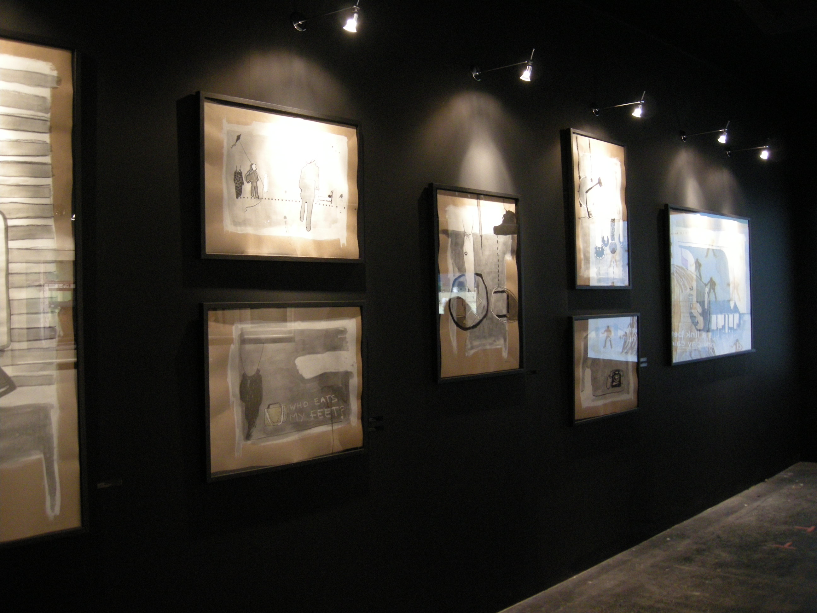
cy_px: 306
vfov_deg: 40.7
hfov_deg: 52.6
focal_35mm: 35
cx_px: 408
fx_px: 826
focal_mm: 7.5
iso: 400
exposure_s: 1/16.8
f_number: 2.7
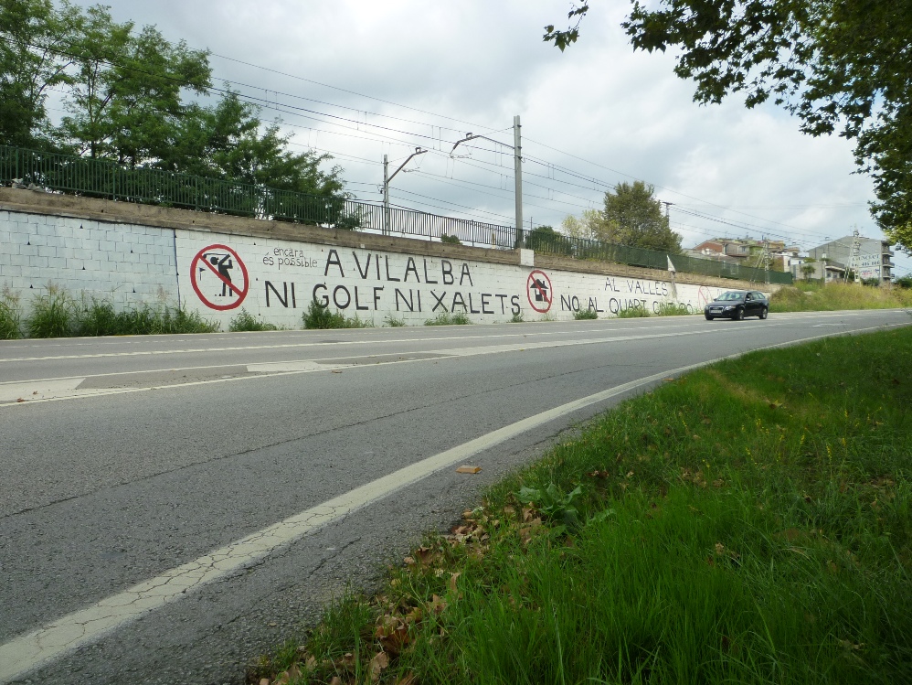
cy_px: 342
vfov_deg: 48.2
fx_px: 764
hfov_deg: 61.6
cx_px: 456
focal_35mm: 29
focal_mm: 5.2
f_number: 3.5
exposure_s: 1/400
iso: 125
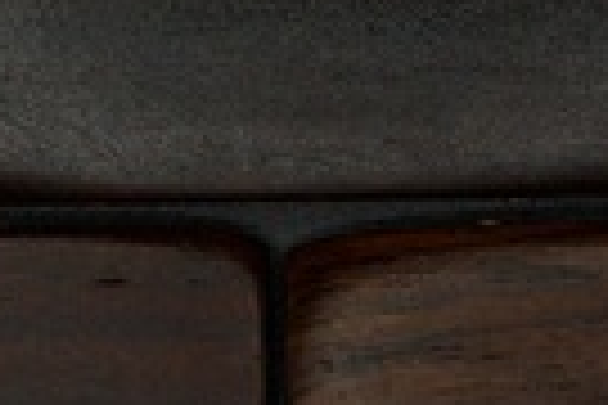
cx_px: 797
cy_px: 248
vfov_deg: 4.1
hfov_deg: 6.1
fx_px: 5624
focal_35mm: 333
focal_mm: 50
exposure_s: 1/125
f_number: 9
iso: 500
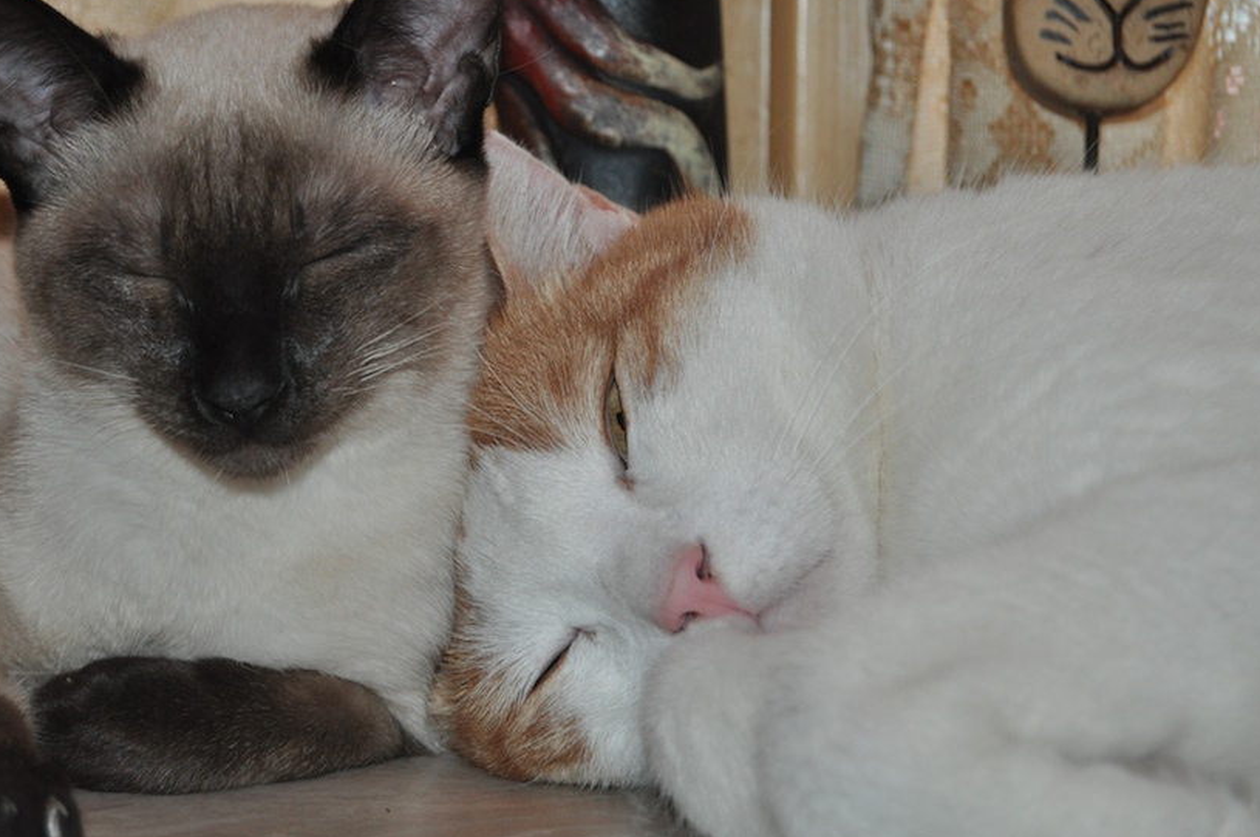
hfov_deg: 19.7
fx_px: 3622
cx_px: 487
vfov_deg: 13.2
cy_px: 367
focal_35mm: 104
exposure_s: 1/60
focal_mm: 55
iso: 800
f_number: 5.6
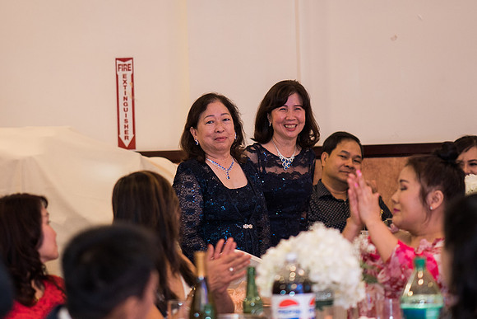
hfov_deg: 12.5
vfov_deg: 8.4
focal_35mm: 164
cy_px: 137
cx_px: 217
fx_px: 2169
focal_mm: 85
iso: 800
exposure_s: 1/160
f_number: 1.8
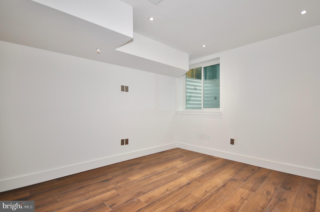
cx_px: 160
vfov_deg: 77.2
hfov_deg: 100.5
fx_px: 133
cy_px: 106
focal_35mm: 15
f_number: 4
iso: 100
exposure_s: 1/60
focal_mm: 10
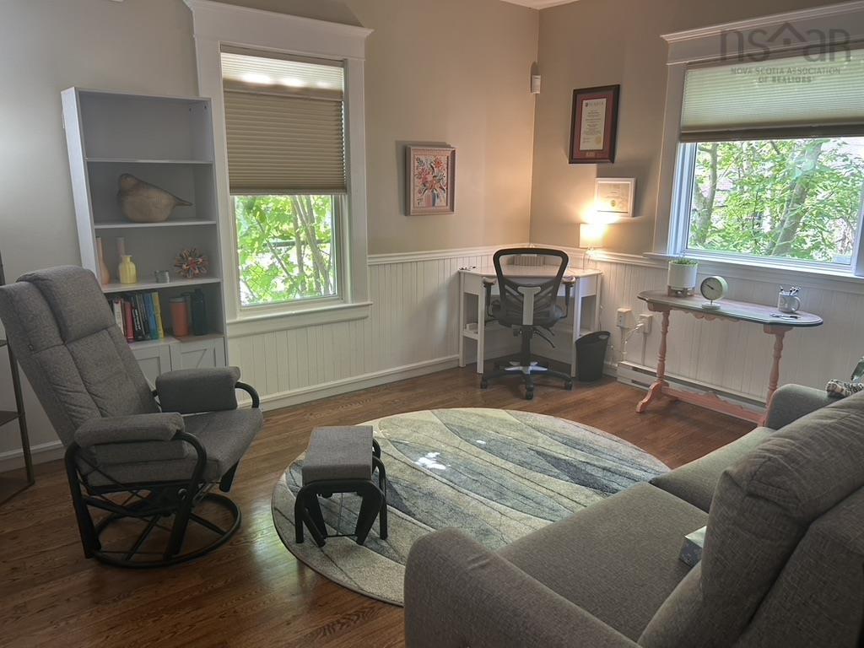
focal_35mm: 26
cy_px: 324
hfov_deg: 67.3
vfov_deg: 53.1
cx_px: 432
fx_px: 649
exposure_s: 1/60
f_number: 1.5
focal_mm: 5.7
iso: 100
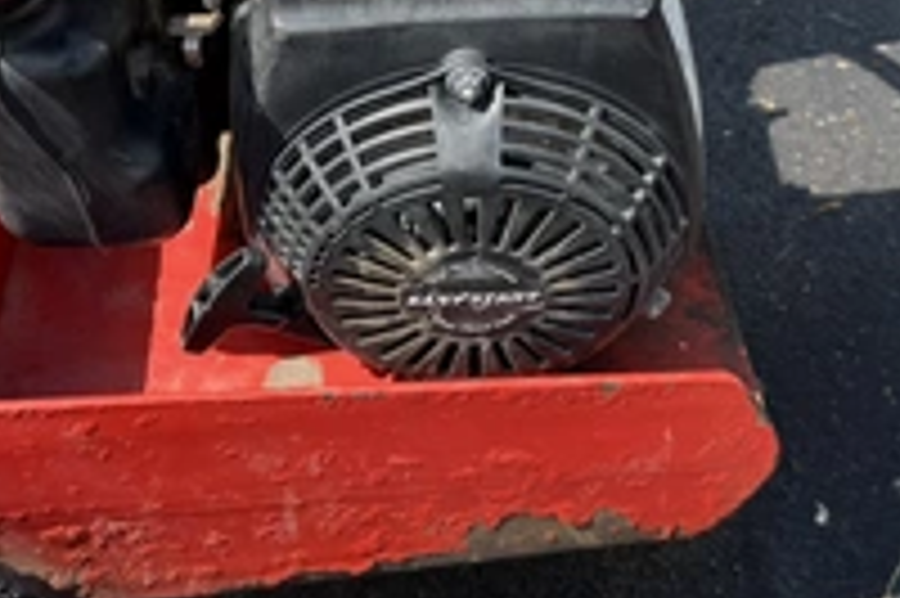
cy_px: 103
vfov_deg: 26.4
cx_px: 414
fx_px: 1249
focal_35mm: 50
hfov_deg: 39.6
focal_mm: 6.76
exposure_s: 1/1855
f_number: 1.78
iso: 80
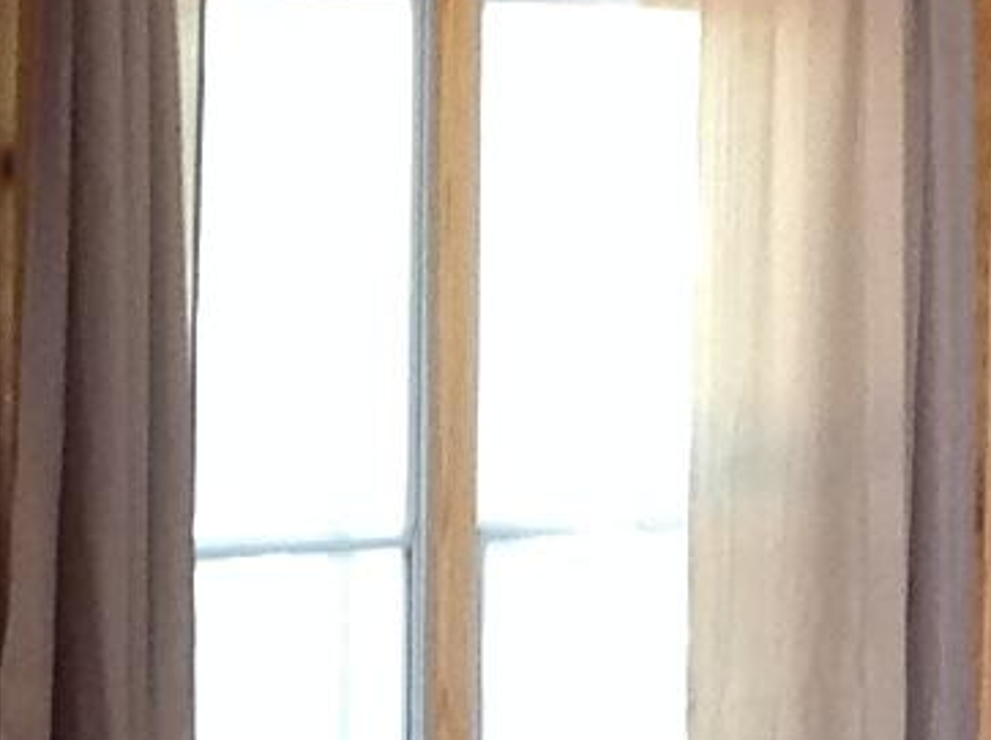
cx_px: 240
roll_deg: -0.5
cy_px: 1125
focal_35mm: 250
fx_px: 7145
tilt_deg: -5.5
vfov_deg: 5.9
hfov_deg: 7.9
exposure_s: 1/15
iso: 125
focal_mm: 4.28
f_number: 2.4
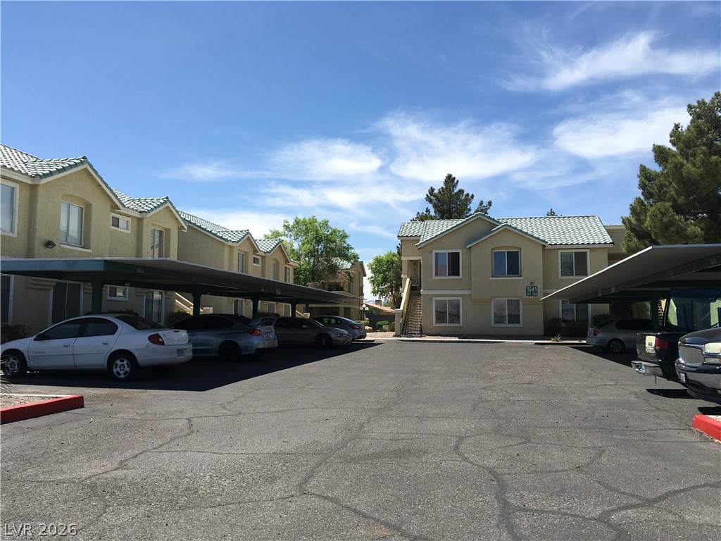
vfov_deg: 48.2
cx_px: 360
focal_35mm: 29
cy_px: 270
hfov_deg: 61.7
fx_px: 604
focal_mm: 4.15
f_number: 2.2
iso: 25
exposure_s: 1/1972
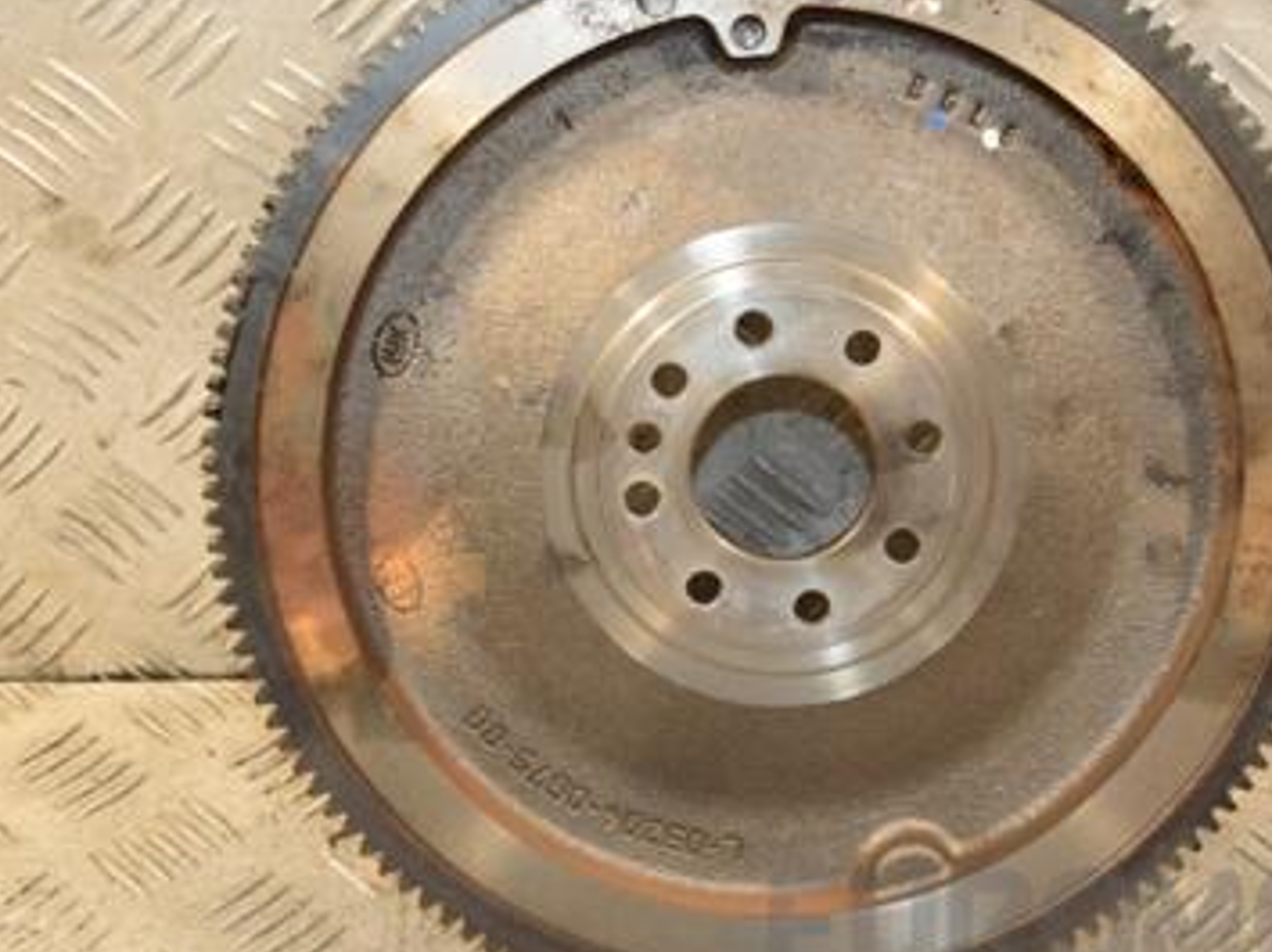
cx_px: 701
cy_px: 445
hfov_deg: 21.1
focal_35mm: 93
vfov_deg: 15.9
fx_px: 3415
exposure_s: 1/160
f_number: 5
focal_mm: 38
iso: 800
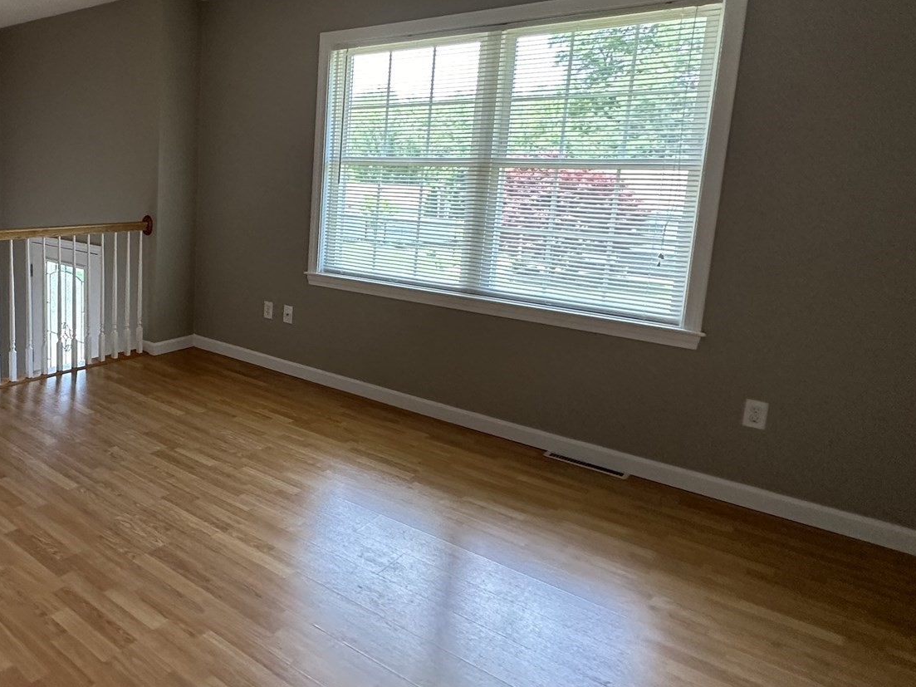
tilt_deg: -8.4
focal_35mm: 26
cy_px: 263
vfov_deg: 52.6
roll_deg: -0.6
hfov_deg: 60.1
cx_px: 143
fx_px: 688
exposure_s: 1/120
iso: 320
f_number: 2.2
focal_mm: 2.22
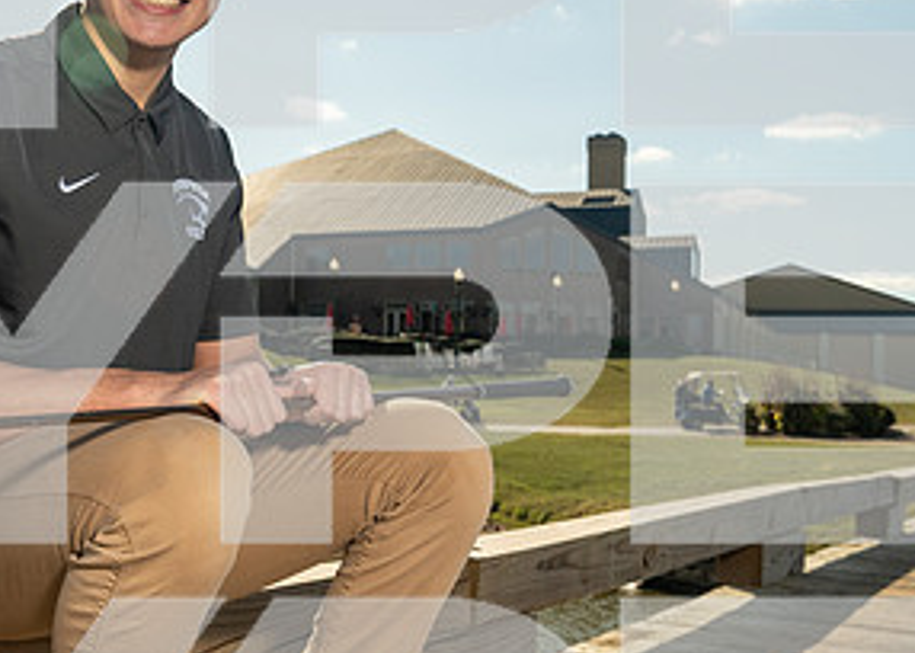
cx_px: 154
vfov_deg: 27.7
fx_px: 1325
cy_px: 365
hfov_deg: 36.5
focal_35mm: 51
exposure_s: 1/200
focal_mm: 24
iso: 500
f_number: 5.6
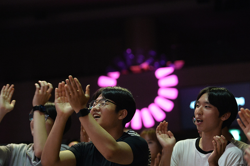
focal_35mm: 141
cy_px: 113
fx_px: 979
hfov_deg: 14.5
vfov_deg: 9.7
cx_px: 180
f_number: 2.8
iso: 2500
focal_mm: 95
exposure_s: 1/200
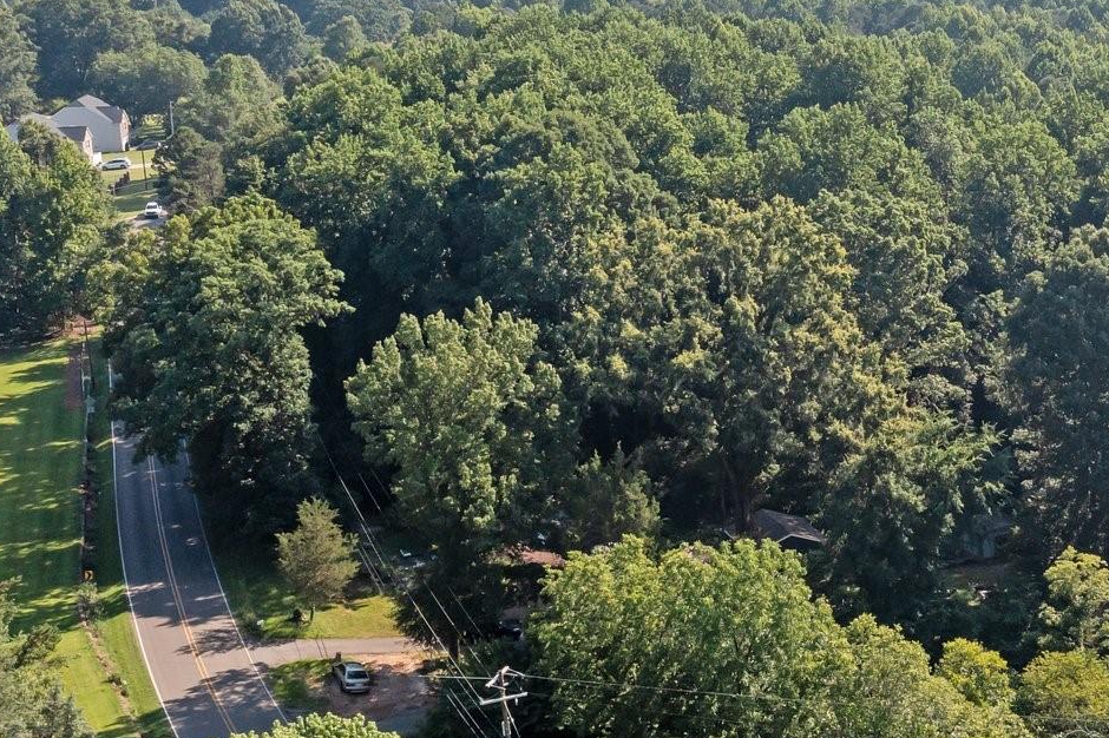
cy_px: 304
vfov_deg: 22.2
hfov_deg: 31.7
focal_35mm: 61
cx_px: 947
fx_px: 1878
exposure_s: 1/800
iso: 100
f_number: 5
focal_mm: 10.26
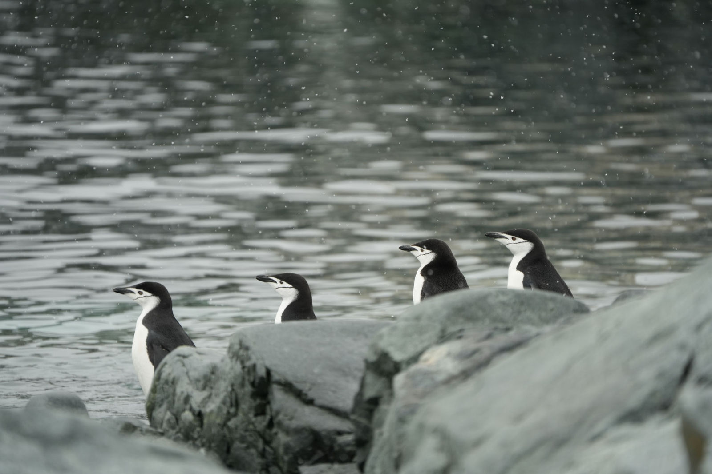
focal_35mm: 400
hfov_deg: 5.2
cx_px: 356
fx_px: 7909
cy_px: 237
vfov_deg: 3.4
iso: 500
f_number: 6.3
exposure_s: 1/500
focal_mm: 400
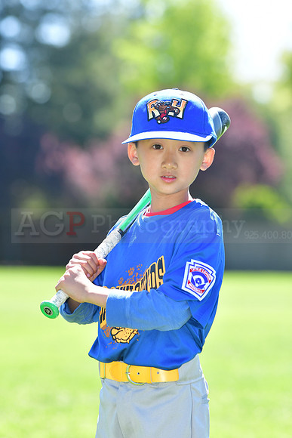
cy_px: 219
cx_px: 146
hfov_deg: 6.3
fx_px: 2644
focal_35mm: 218
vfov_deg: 9.5
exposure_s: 1/1000
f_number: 4.5
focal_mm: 145
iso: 400
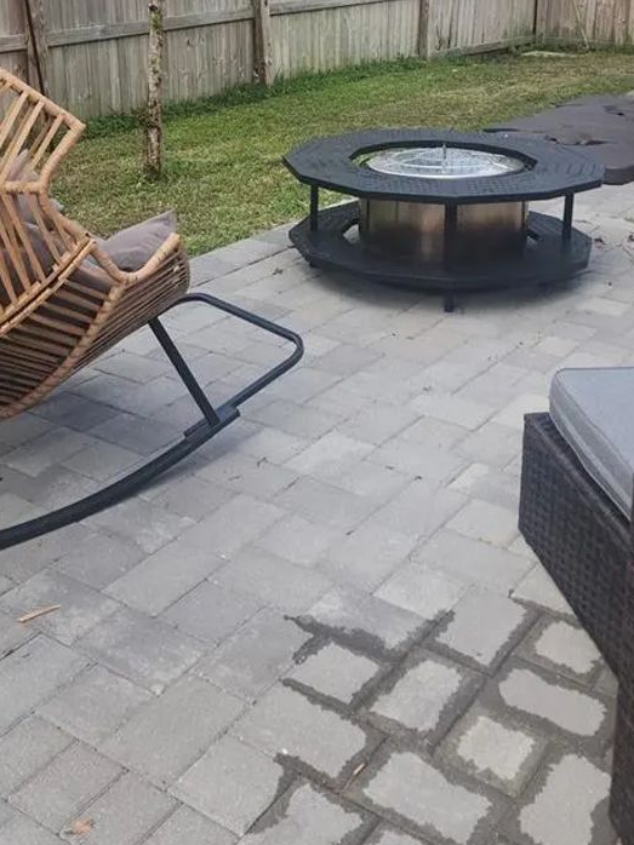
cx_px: 303
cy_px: 186
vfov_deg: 40.6
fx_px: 1100
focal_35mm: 45
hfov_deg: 32.2
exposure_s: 1/180
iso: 16
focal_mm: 6.4
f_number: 1.8
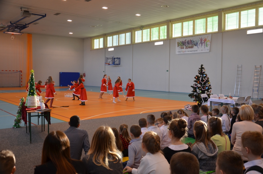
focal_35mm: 36
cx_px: 132
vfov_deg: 36.7
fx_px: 262
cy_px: 87
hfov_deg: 53.2
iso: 400
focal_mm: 24
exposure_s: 1/80
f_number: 4.5
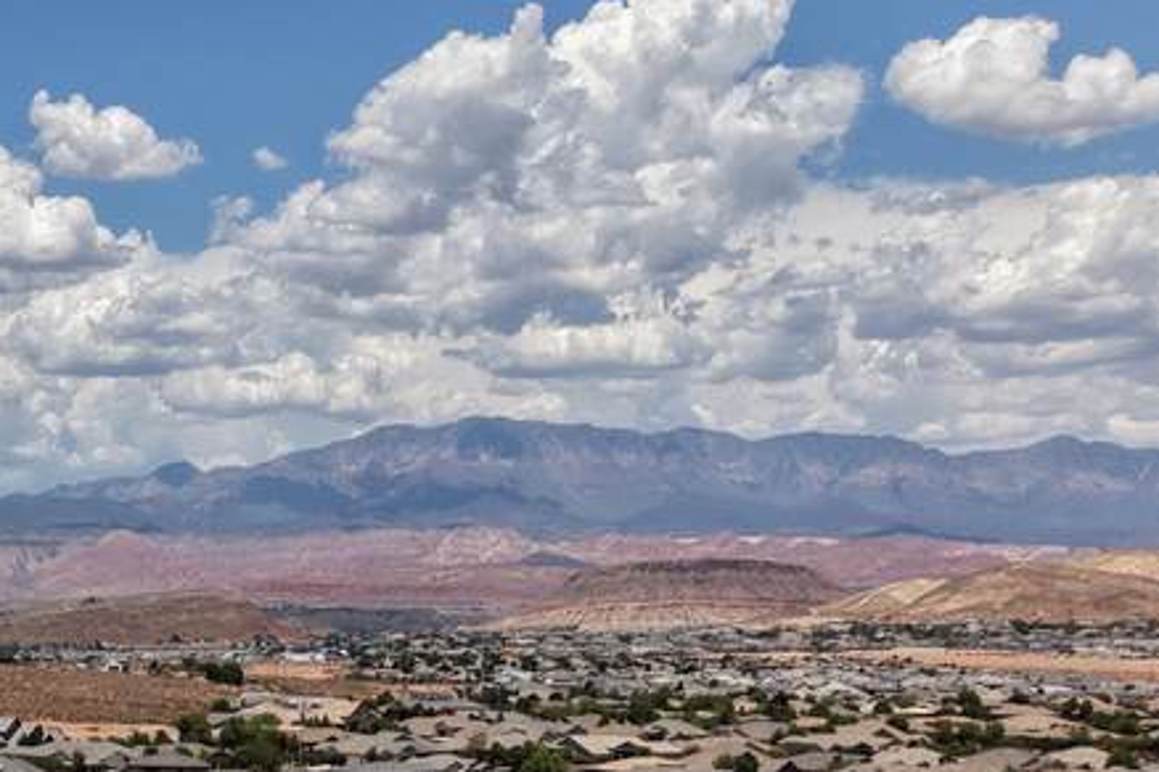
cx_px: -389
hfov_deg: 24.0
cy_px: 1097
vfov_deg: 17.2
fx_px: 2350
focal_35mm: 73
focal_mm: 8.67
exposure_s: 1/160
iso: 100
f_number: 1.8
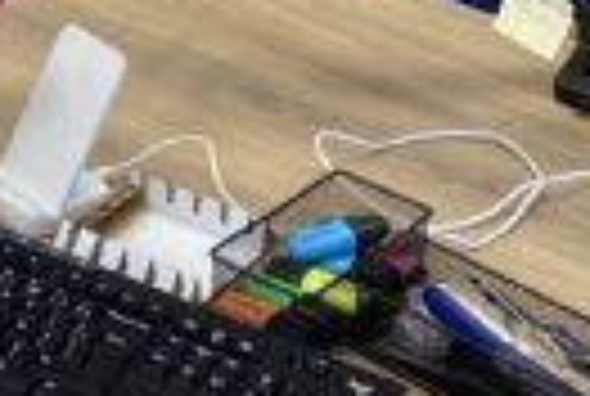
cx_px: -302
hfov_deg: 12.3
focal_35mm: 158
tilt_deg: -16.8
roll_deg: +0.4
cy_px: -531
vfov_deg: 8.1
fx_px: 2595
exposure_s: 1/100
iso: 100
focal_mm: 4.25
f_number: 1.8
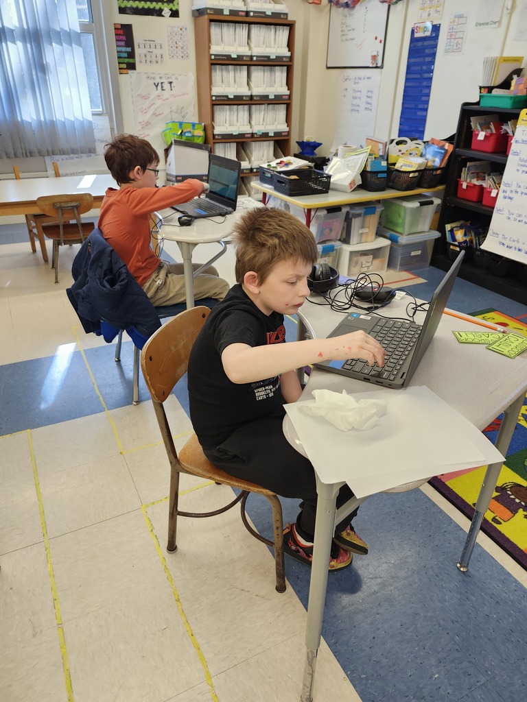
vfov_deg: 73.9
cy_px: 351
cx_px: 264
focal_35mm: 23
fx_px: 467
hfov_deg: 58.9
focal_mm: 5.54
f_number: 1.8
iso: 200
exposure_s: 1/120
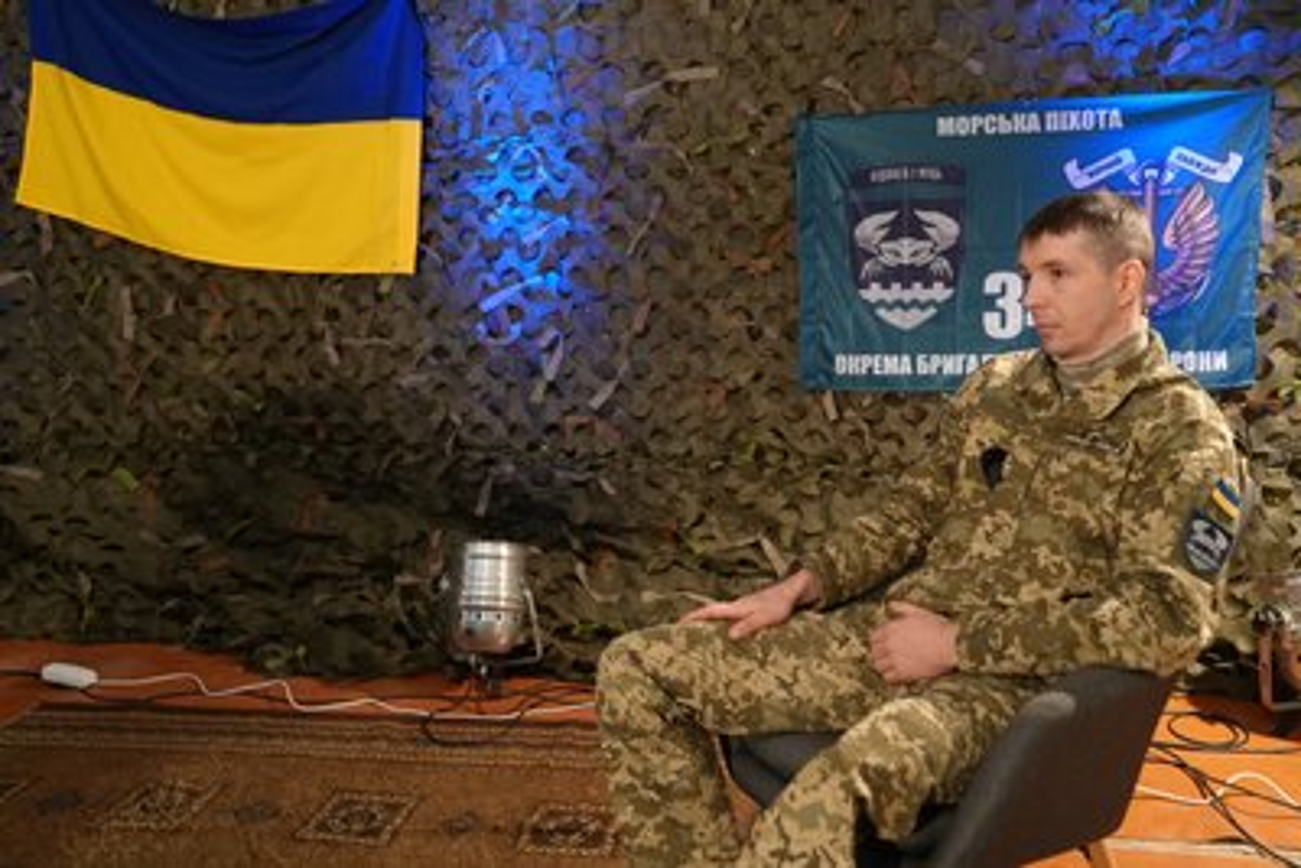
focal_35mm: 33
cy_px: 434
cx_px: 650
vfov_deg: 40.0
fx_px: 1193
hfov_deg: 57.2
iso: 5000
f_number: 4
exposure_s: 1/160
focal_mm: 33
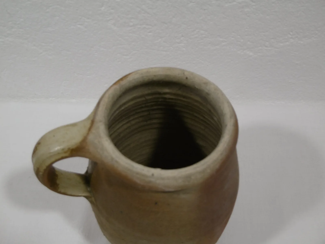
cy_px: 122
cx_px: 162
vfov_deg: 33.6
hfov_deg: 43.9
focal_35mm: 43
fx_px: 404
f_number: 3.8
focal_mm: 7.7
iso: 100
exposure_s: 1/20
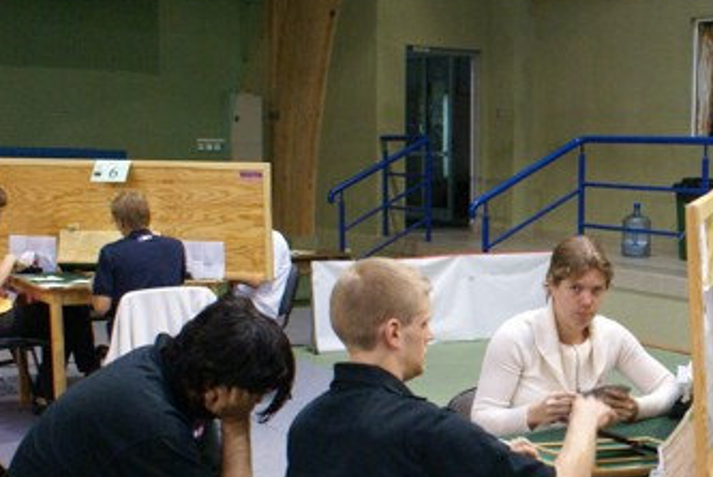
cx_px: 698
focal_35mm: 63
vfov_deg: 21.4
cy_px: 366
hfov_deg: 29.9
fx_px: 1249
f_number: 5.6
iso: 800
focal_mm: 20
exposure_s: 1/30
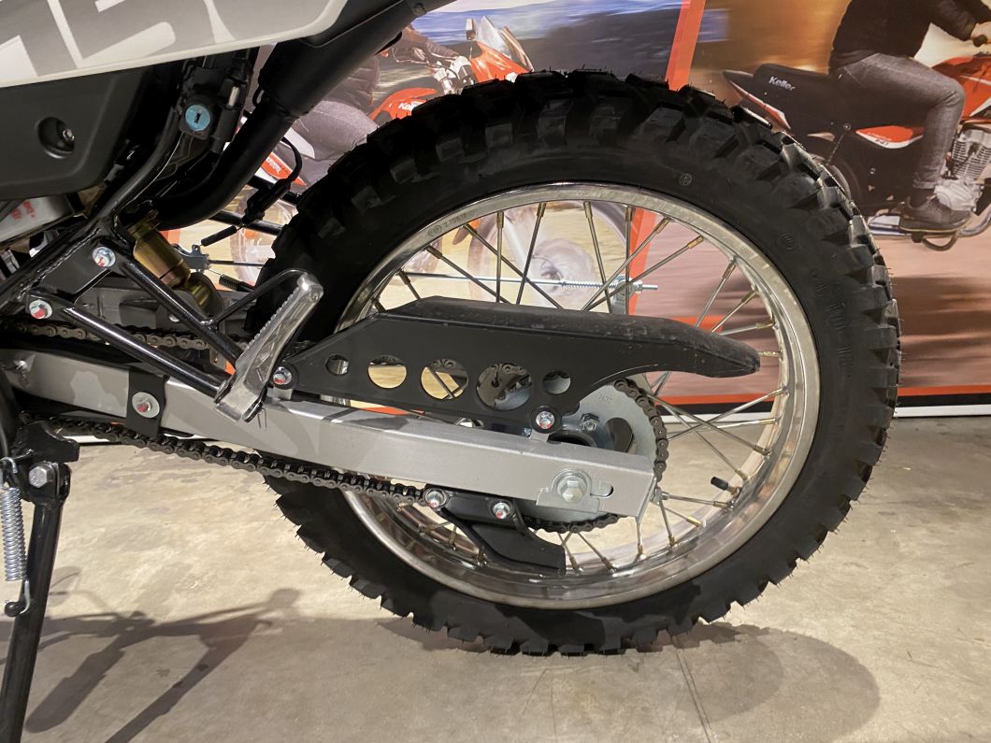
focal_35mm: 26
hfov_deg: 67.3
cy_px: 372
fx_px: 744
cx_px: 496
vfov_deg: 53.1
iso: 200
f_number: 1.8
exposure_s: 1/50
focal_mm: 4.25
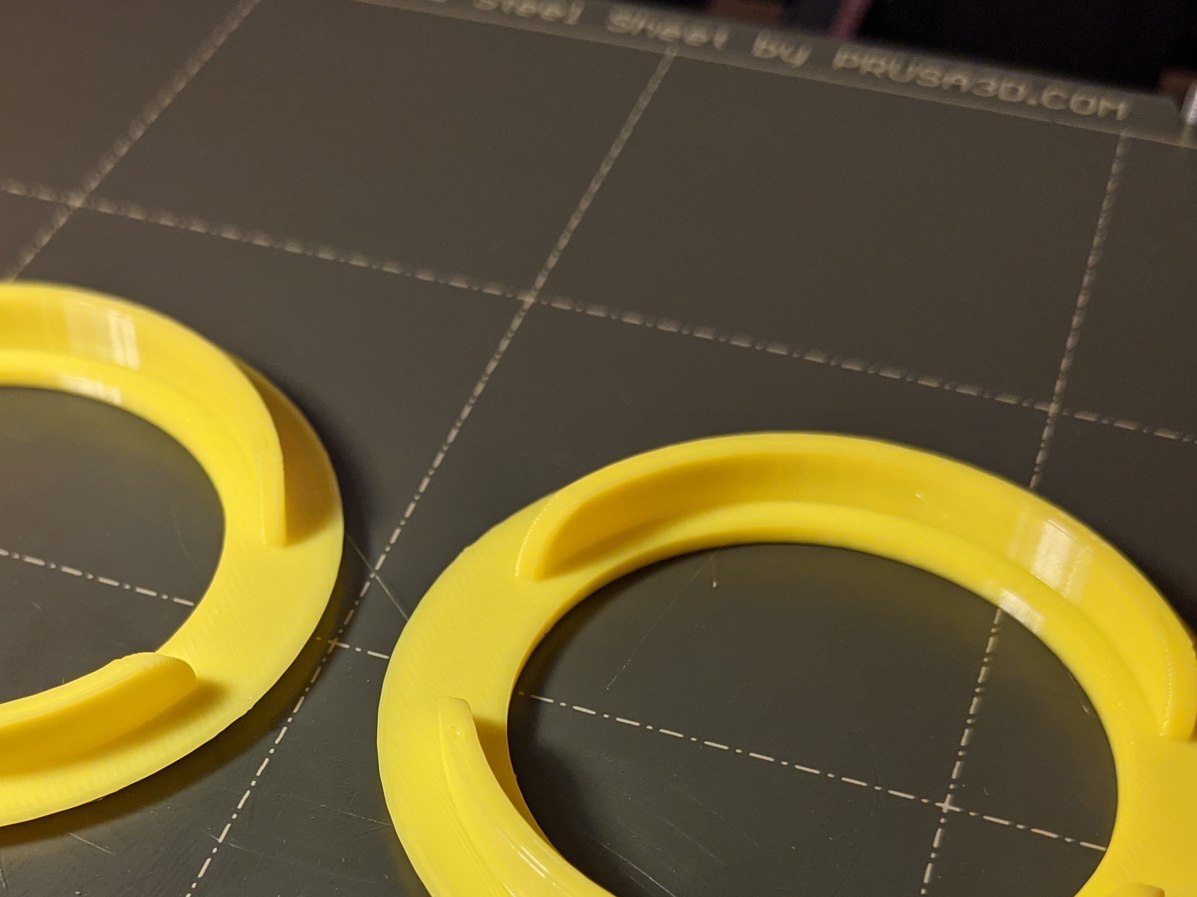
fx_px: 1763
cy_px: 782
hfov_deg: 37.1
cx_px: 408
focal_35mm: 51
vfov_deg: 27.7
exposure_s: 1/120
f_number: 1.8
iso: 118
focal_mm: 4.44
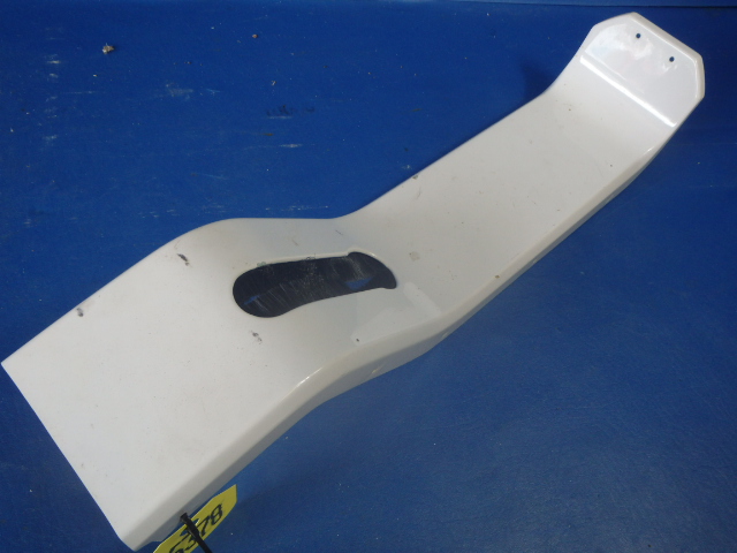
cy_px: 276
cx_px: 368
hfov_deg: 60.0
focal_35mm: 30
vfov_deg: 46.8
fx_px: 639
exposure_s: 1/40
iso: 200
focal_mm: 5.4
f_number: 4.1
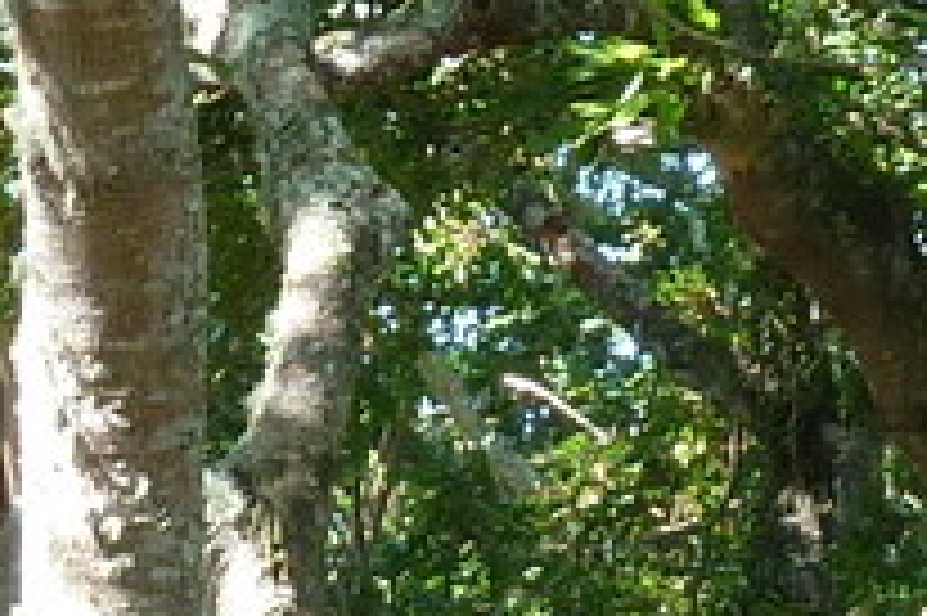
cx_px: 549
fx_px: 9159
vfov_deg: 3.9
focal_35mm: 356
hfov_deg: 5.8
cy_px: 495
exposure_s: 1/50
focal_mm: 7.3
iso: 80
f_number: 3.7
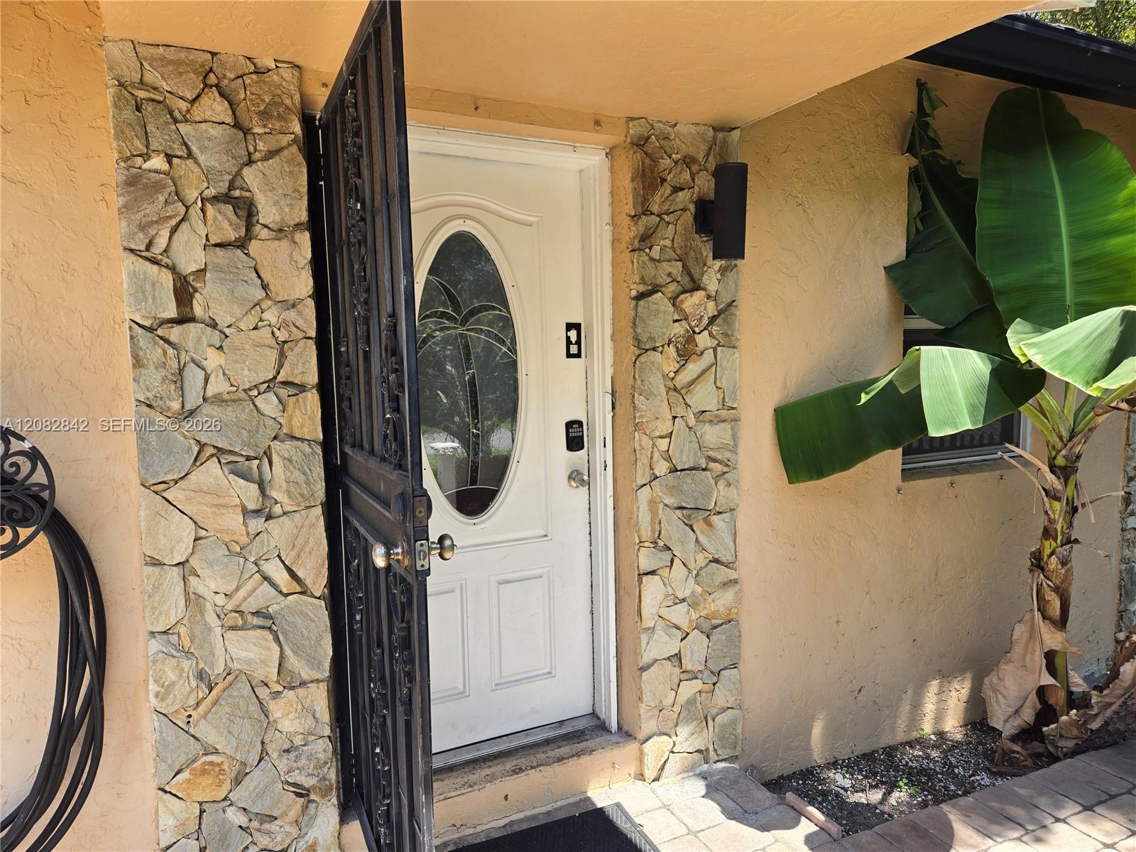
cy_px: 426
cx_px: 568
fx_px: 755
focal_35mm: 23
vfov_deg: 58.9
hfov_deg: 73.9
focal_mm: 5.4
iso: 25
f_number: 1.8
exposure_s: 1/310
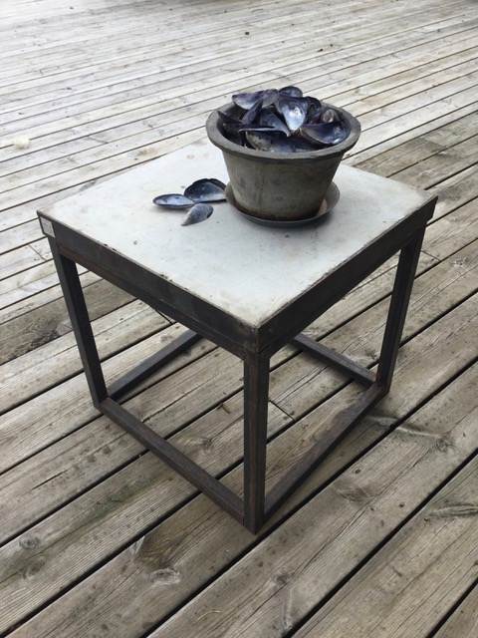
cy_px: 319
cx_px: 239
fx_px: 571
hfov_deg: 45.4
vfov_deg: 58.4
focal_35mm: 31
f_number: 2.4
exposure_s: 1/466
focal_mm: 3.3
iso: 25
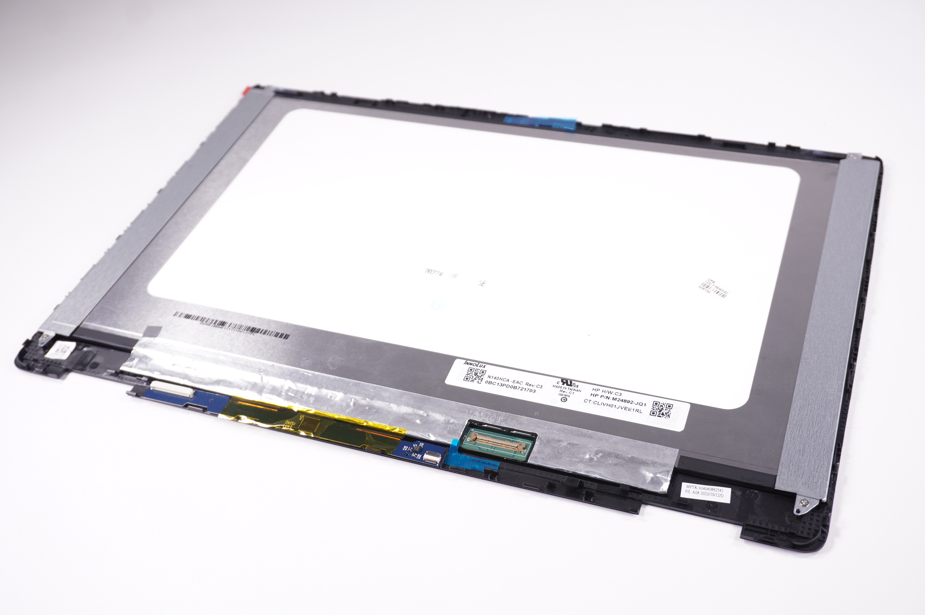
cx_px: 462
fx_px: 1001
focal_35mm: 39
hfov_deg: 49.6
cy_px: 308
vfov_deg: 34.1
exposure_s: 1/320
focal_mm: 26
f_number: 5.6
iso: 640
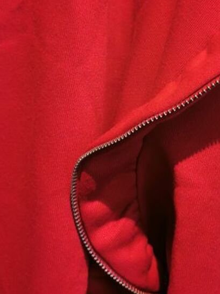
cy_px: 83
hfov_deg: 22.2
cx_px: 148
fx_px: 559
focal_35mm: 66
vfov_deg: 29.0
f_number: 1.8
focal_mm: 5.58
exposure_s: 1/50
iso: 250
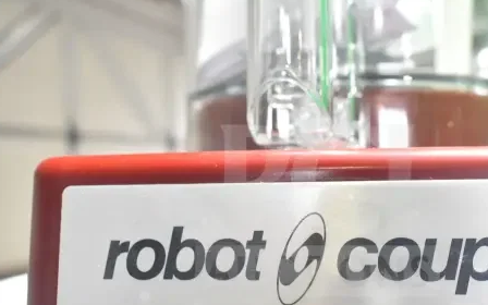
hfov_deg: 39.9
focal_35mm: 50
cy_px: 211
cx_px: 317
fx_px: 665
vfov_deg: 25.7
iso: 1600
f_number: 5
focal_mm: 24
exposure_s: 1/100
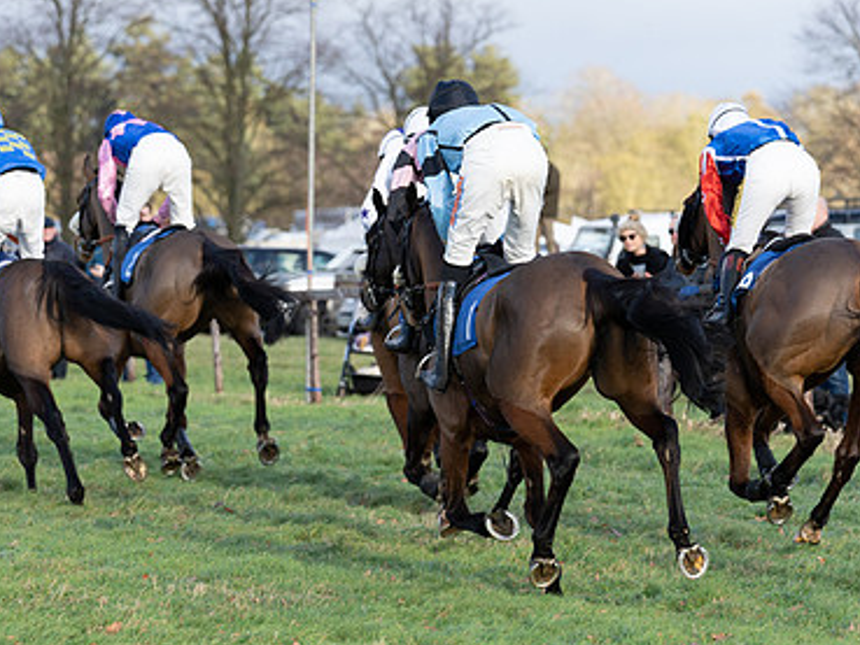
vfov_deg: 6.4
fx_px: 5741
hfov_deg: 8.6
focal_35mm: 231
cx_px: 331
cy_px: 267
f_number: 4
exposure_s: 1/1000
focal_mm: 136
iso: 400
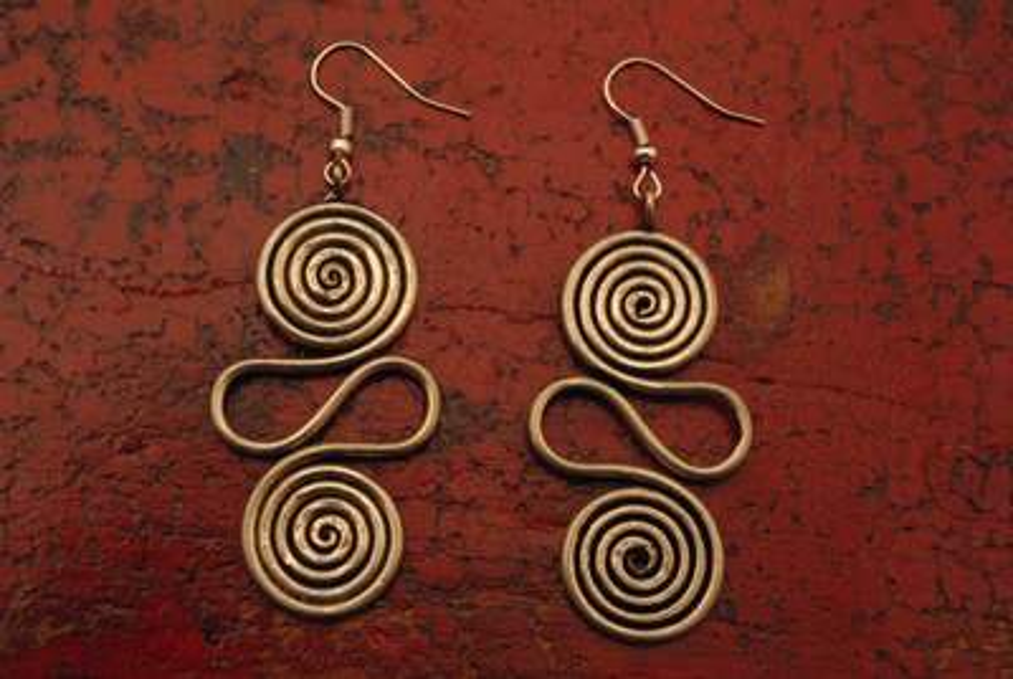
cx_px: 506
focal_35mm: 72
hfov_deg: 28.0
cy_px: 340
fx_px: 2029
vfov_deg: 19.0
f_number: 6.7
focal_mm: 47.5
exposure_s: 1/60
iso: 1600
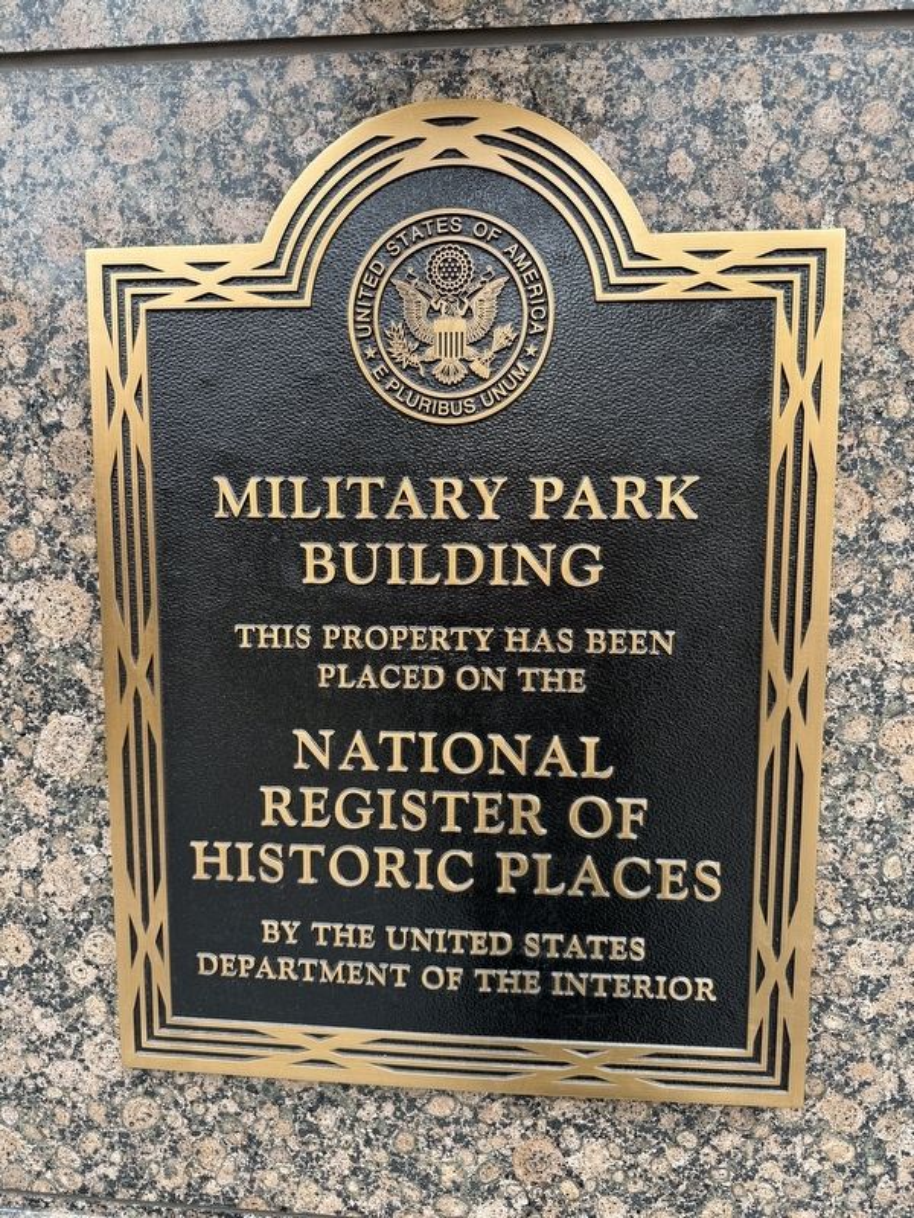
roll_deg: -0.5
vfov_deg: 71.6
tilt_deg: -4.1
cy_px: 609
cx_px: 457
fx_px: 845
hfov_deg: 56.8
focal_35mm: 24
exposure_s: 1/174
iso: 64
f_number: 1.78
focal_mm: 6.76
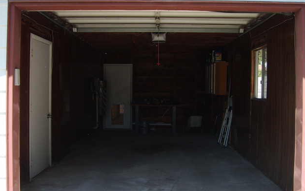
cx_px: 154
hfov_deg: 51.5
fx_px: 316
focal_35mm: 38
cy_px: 90
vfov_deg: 33.6
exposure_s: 1/350
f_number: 2.8
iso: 50
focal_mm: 5.8
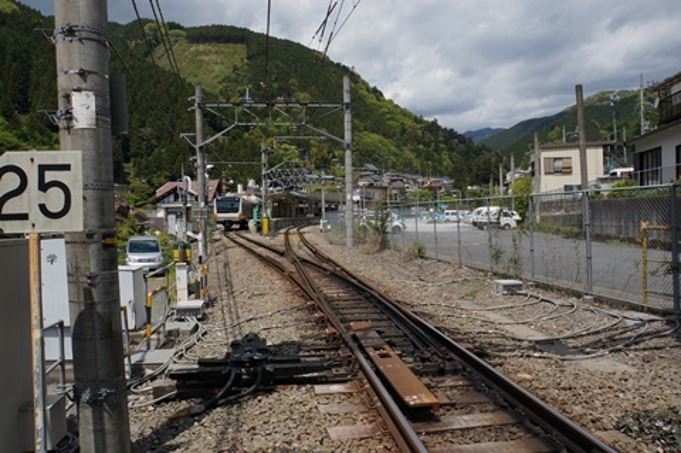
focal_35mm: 29
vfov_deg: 44.7
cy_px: 226
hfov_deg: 63.5
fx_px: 550
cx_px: 340
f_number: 11
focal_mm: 19.4
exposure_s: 1/200
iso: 100
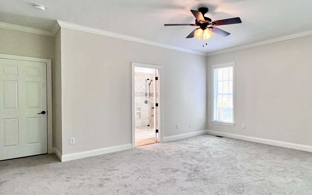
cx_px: 205
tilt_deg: -2.8
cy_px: 102
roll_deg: +0.8
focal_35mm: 21
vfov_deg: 57.3
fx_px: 179
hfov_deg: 79.8
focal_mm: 1.57
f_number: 1.8
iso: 250
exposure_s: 1/120
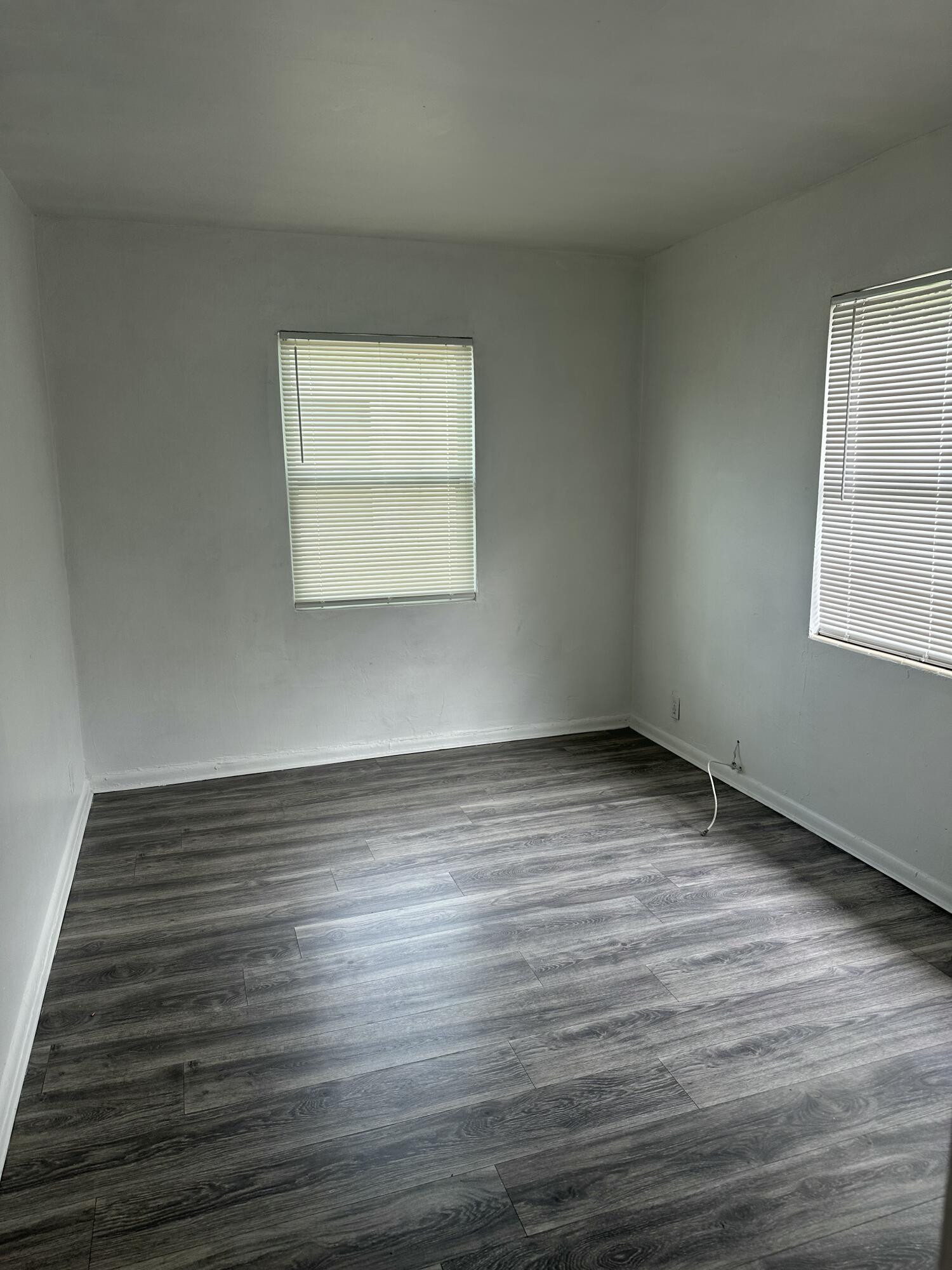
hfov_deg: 56.8
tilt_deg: -10.6
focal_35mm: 24
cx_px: 476
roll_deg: -1.0
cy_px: 635
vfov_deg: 71.6
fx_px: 880
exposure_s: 1/120
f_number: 1.78
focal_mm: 6.86
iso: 80
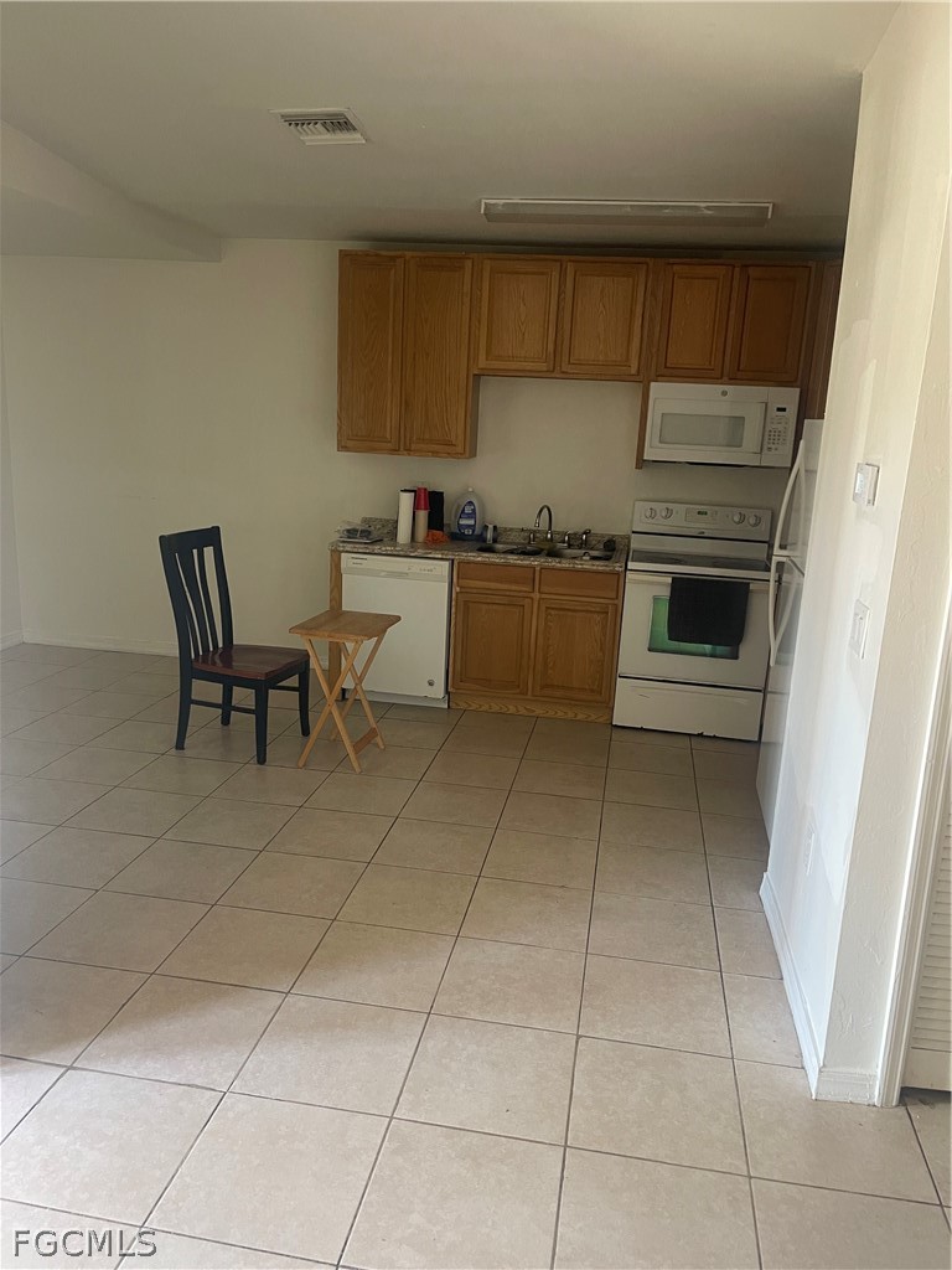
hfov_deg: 54.9
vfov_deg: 69.4
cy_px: 635
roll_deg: -3.4
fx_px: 917
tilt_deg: -12.0
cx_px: 476
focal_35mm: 25
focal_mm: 5.1
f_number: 1.6
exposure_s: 1/60
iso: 250
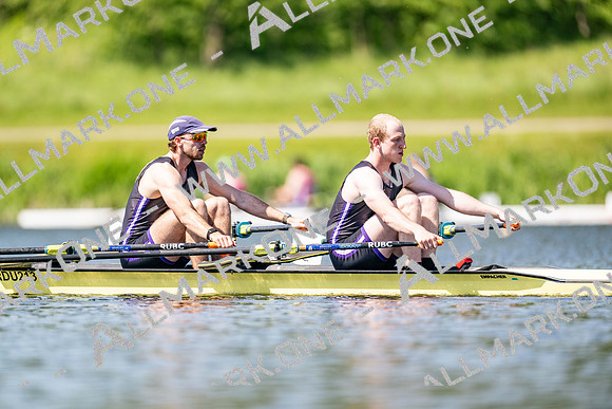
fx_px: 10202
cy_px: 204
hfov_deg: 3.4
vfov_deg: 2.3
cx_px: 306
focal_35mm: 600
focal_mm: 600
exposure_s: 1/2500
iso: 400
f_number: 4
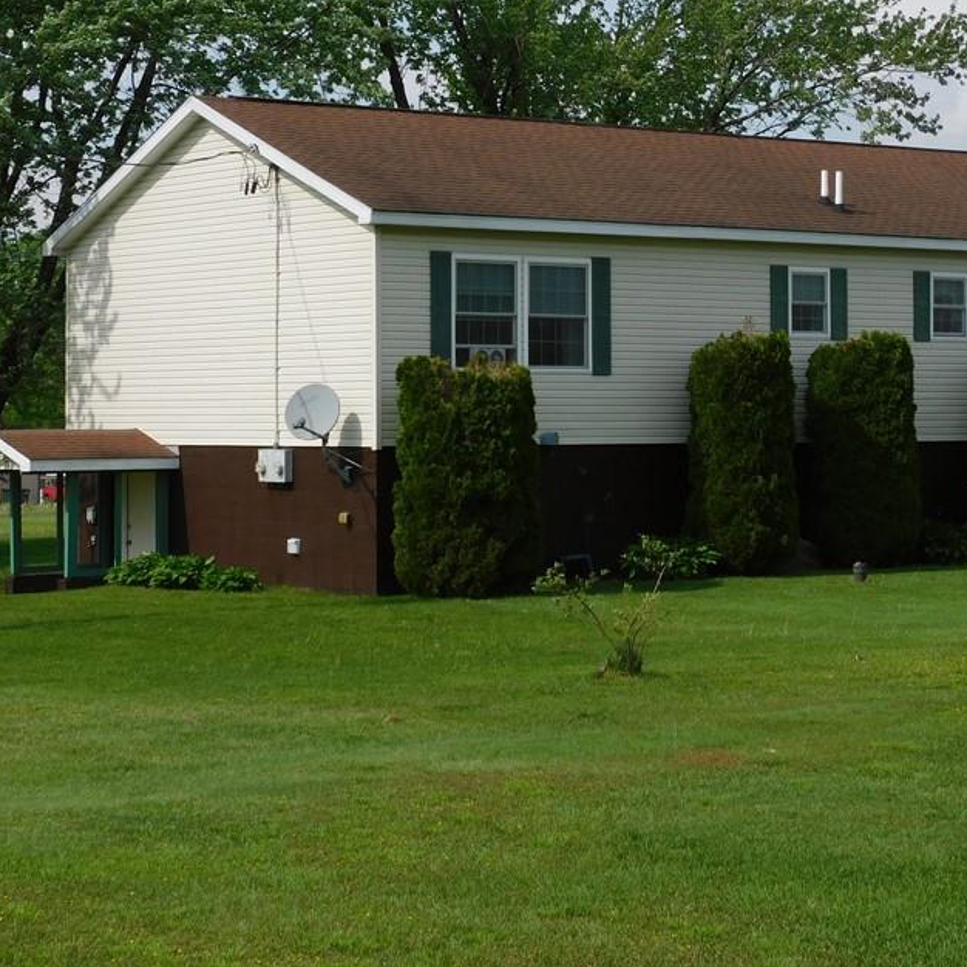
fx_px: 2971
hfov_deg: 18.5
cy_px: 377
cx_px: 530
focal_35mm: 94
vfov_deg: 18.5
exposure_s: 1/1250
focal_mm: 11.6
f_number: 4.2
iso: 125
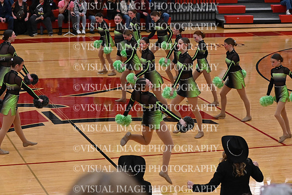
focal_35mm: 105
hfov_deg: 19.5
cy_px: 98
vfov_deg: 13.0
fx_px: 852
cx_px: 146
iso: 5000
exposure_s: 1/400
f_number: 4
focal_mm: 70
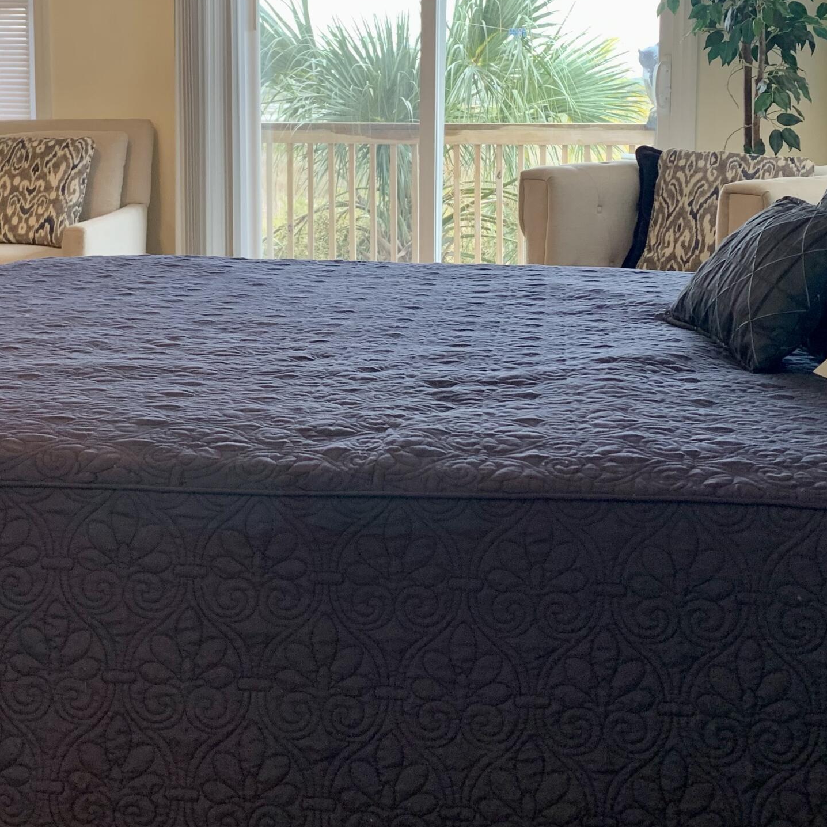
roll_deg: +0.3
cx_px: 347
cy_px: 188
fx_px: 1297
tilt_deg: -5.0
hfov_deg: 35.3
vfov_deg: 34.5
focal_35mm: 48
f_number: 1.8
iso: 100
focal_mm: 4.25
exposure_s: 1/60
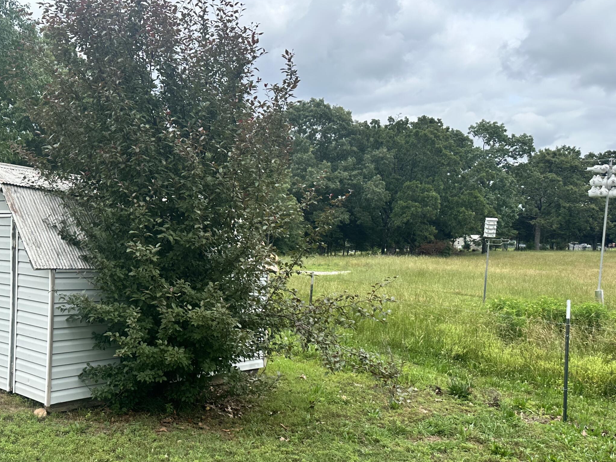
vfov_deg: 40.3
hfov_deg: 51.4
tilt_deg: -4.8
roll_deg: -4.0
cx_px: 192
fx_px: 623
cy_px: 299
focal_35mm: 35
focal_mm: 6.86
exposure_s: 1/1495
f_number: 1.78
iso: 80
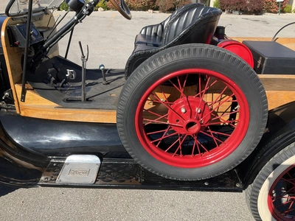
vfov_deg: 48.2
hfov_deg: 61.7
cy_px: 110
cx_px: 148
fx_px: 247
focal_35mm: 29
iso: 25
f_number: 1.8
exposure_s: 1/1121
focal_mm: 3
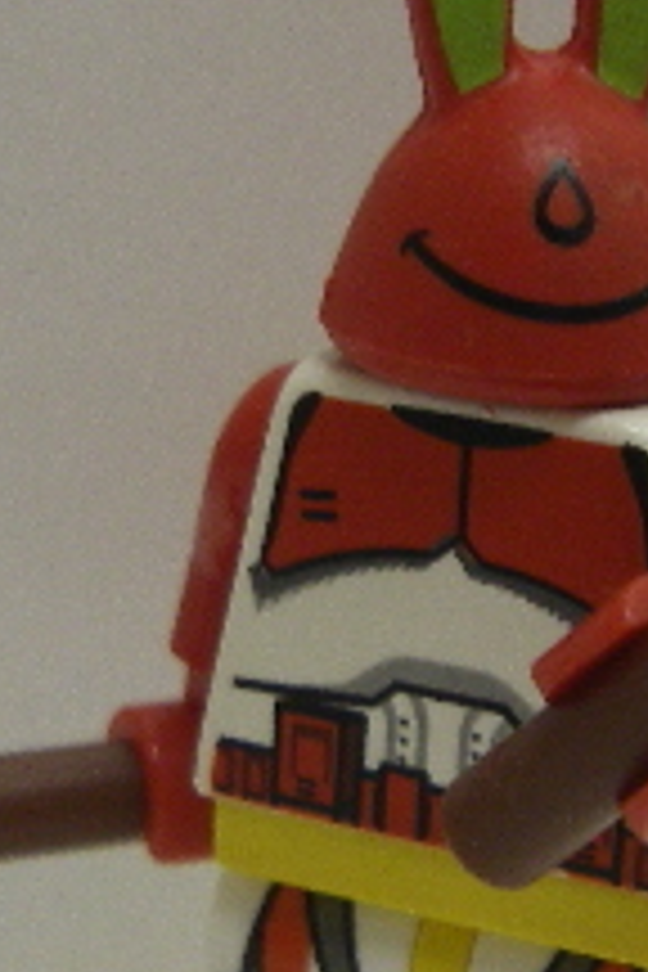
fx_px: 3159
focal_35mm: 117
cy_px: 472
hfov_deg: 11.7
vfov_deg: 17.5
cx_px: 315
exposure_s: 1/40
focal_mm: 6.3
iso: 160
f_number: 3.3
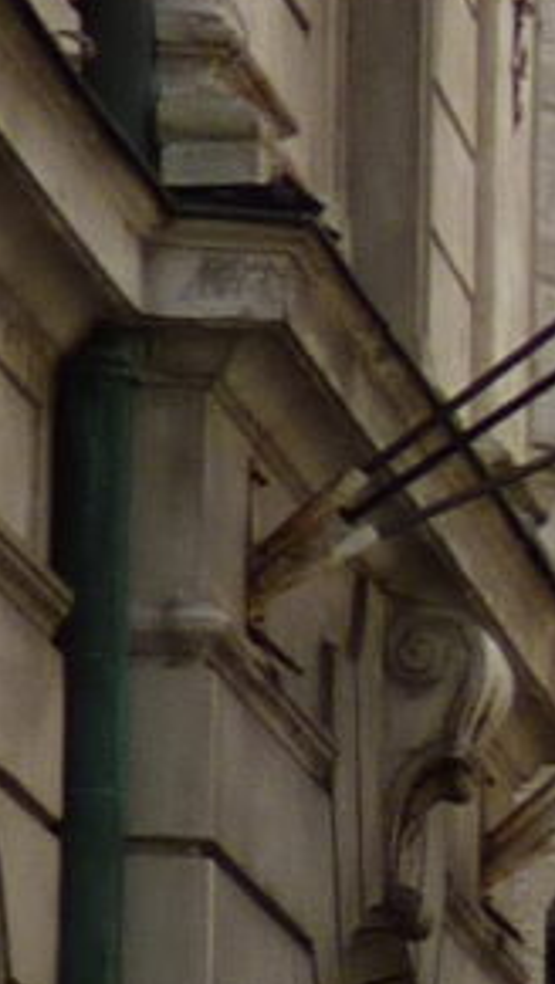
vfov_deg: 5.3
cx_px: 4108
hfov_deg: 2.7
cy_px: 1356
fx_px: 10502
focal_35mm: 402
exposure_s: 1/250
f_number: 5
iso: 80
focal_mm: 7.4
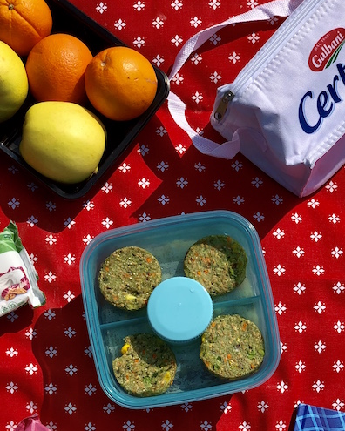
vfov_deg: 18.1
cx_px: 105
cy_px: 364
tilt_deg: -76.7
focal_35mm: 105
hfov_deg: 14.6
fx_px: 1340
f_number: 2.4
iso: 16
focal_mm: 6
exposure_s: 1/1453
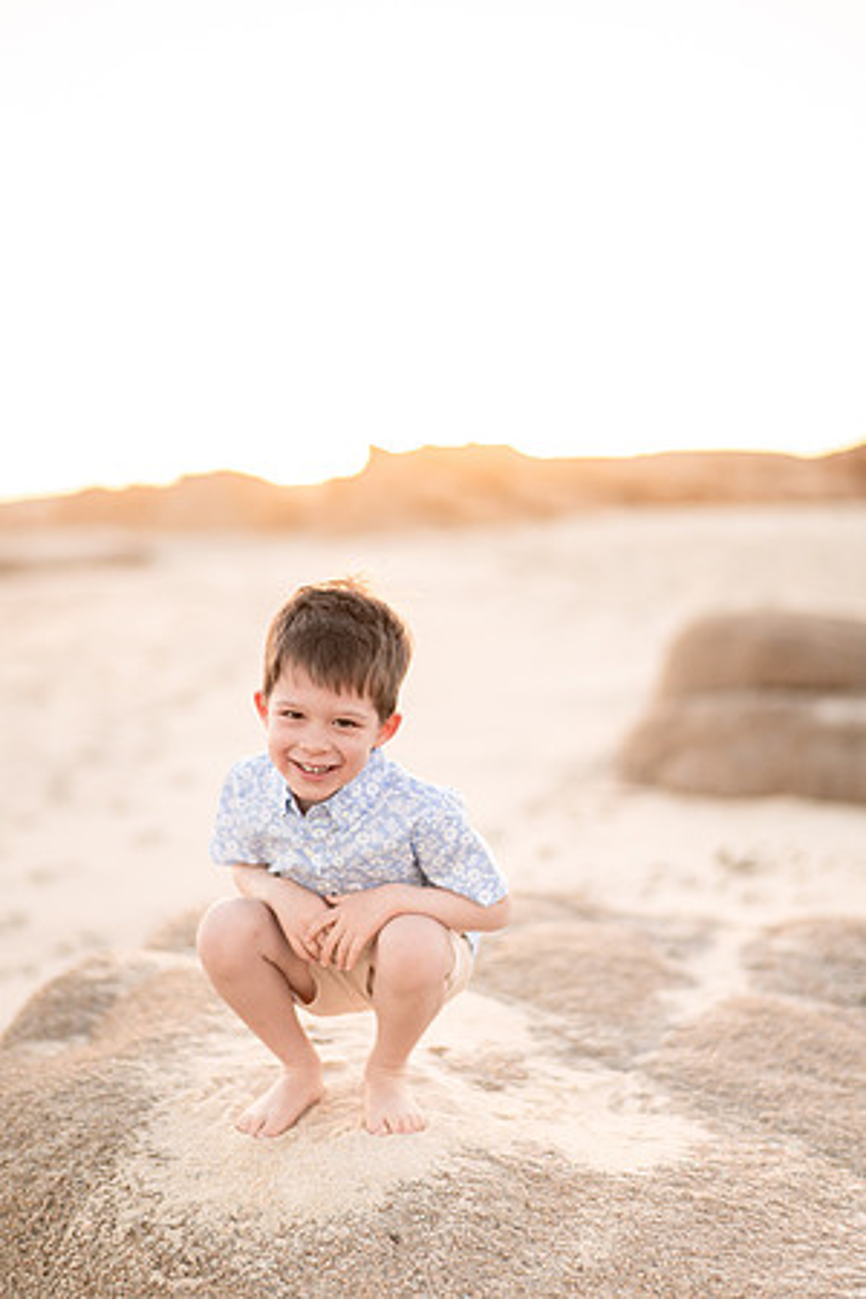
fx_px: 2093
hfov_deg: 23.4
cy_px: 650
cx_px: 433
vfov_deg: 34.5
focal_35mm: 58
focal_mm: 58
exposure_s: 1/800
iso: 100
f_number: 1.8
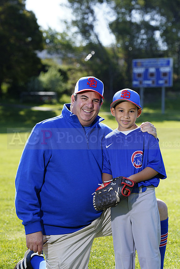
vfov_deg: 18.4
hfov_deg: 12.3
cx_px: 90
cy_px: 134
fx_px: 832
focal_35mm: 111
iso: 100
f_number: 5
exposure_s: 1/250
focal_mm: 111
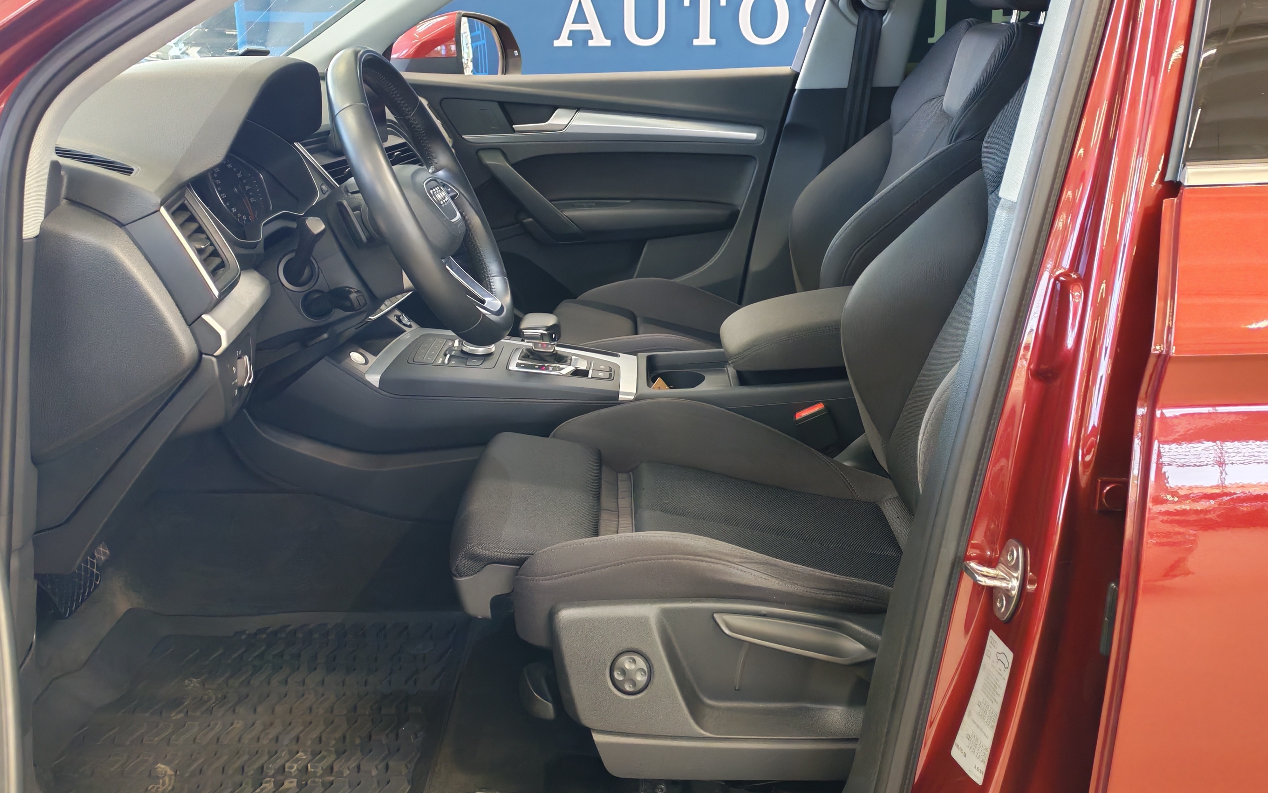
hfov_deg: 52.7
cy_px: 309
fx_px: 1279
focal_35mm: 37
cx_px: 623
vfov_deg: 34.3
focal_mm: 6.12
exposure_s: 1/100
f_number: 1.9
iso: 500
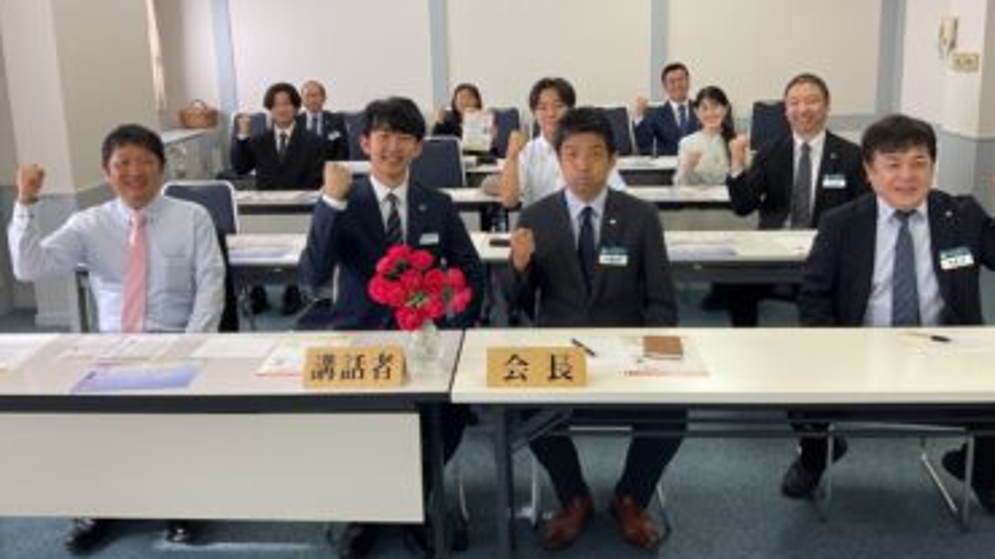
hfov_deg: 61.0
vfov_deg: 36.4
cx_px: 496
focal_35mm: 32
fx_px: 844
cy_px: 198
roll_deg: +2.1
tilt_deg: -11.3
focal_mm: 3
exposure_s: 1/100
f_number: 1.8
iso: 64
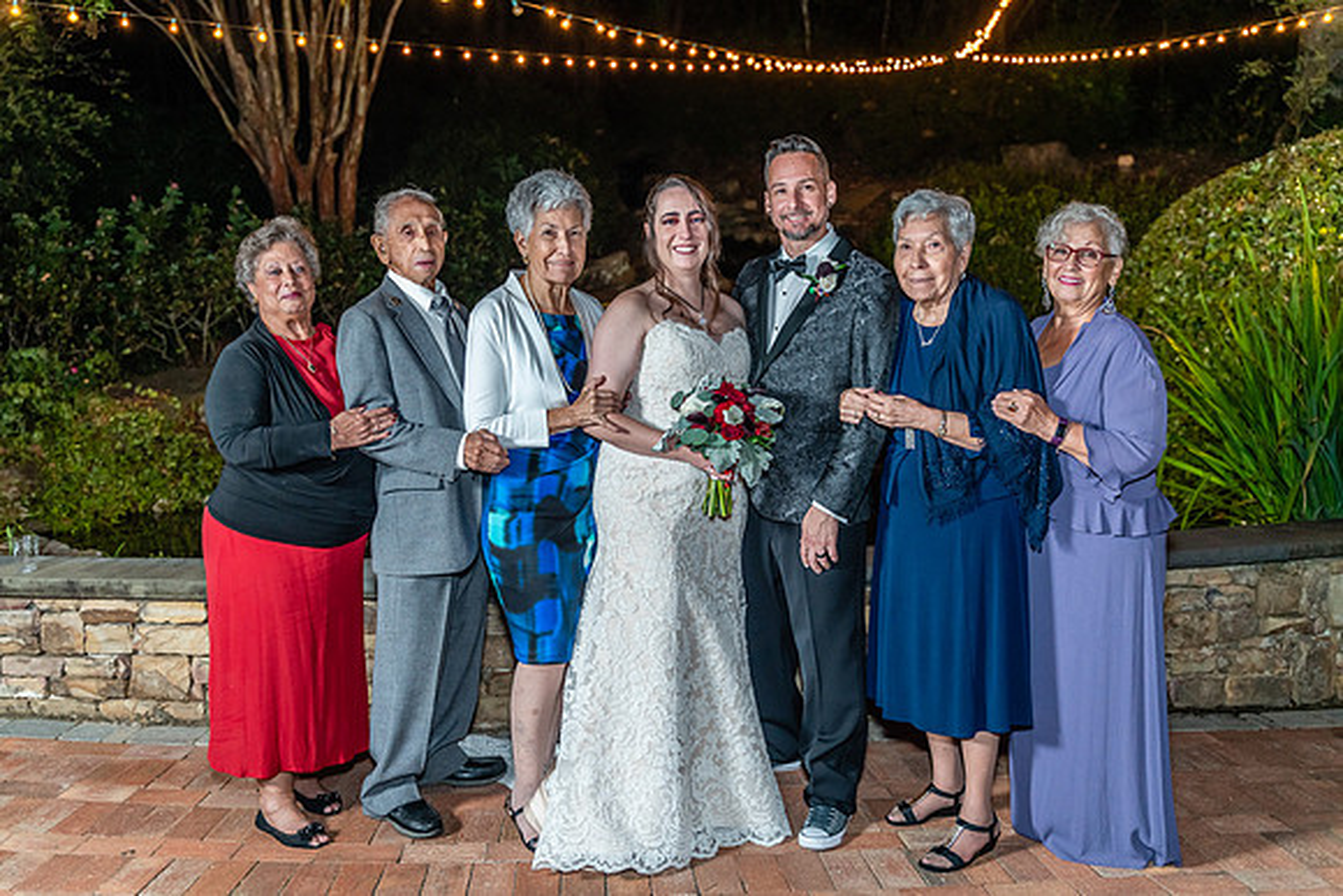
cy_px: 478
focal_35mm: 37
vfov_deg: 35.6
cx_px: 626
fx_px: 1394
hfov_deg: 51.4
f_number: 2.8
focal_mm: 35
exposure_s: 1/160
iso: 1000
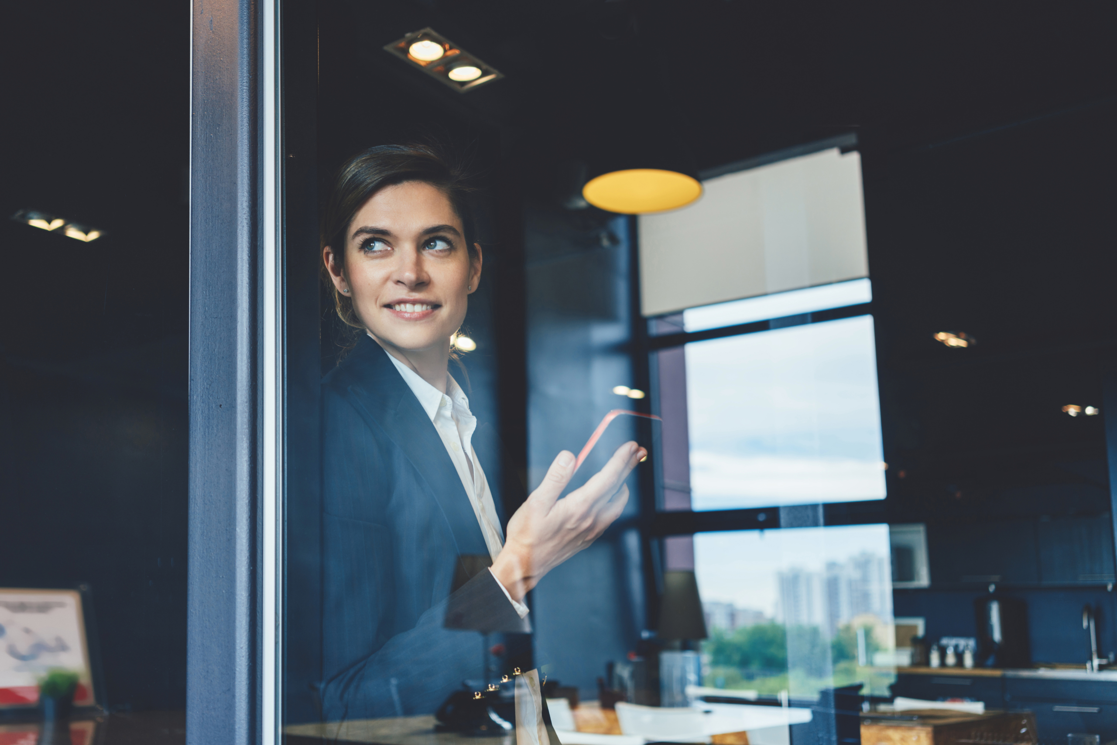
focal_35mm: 35
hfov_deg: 54.4
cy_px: 372
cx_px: 558
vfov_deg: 37.9
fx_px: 1086
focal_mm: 35
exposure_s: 1/80
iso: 160
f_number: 2.8
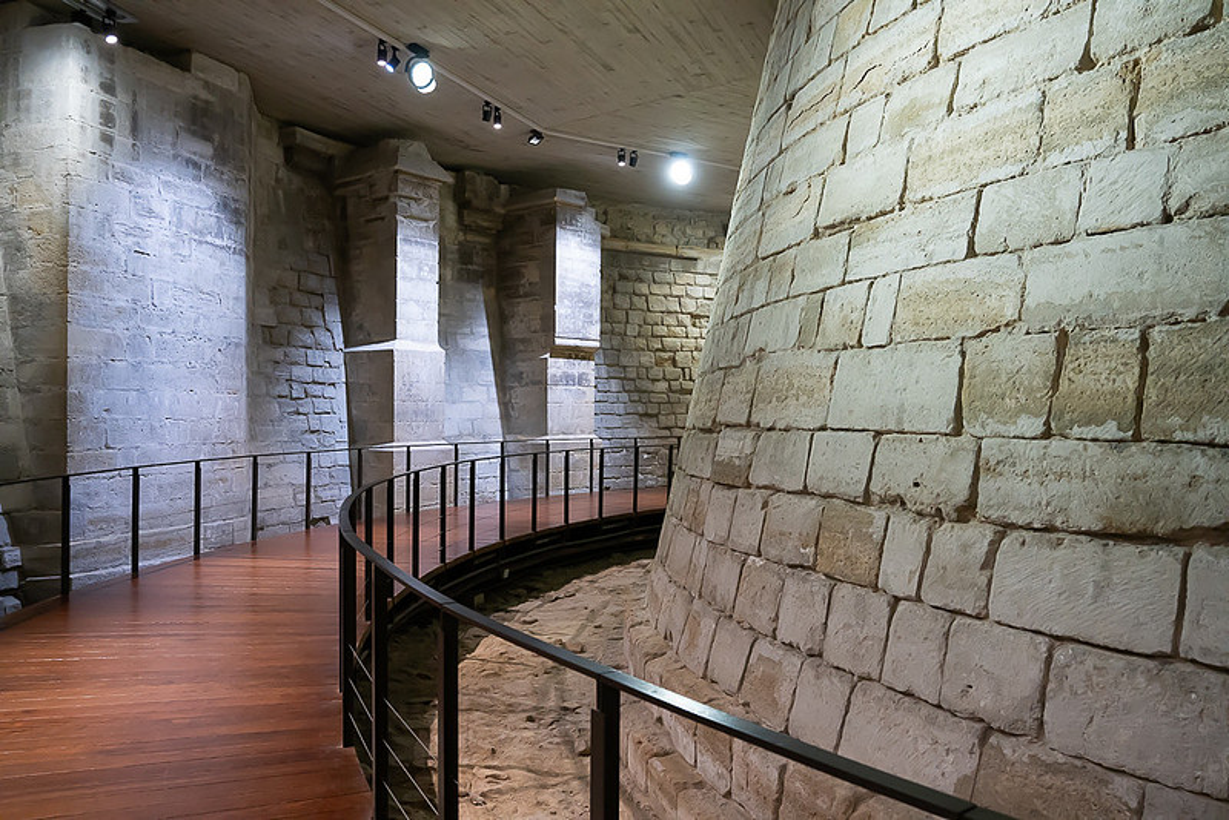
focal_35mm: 28
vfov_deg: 46.4
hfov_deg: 65.5
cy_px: 410
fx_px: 956
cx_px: 614
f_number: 5.6
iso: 6400
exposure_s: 1/125
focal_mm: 28
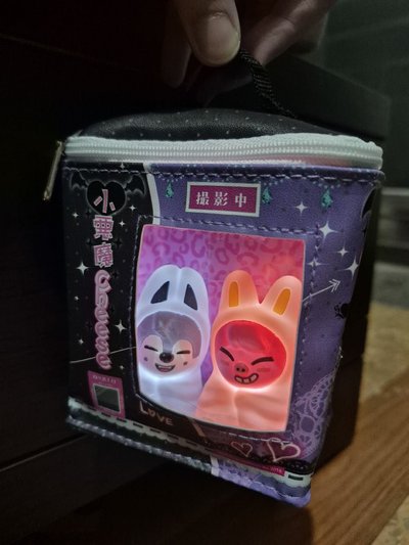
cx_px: 204
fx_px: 362
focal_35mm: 23
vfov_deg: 73.9
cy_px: 272
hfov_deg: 58.9
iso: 1000
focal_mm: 5.4
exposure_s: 1/120
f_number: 1.8
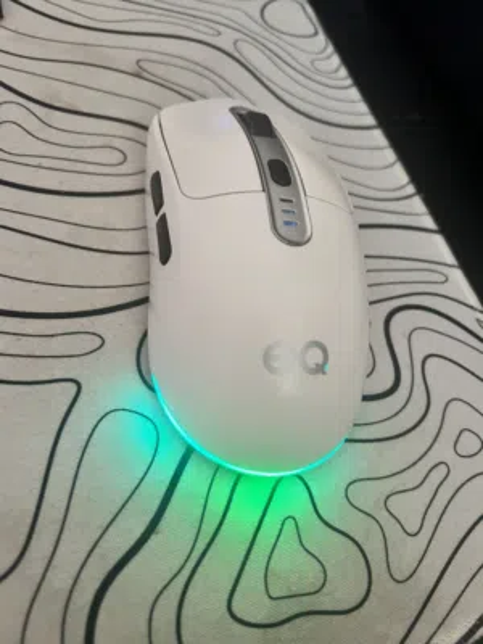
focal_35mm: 26
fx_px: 484
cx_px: 242
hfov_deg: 53.1
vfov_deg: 67.3
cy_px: 322
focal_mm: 5.7
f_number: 1.5
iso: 640
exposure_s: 1/35
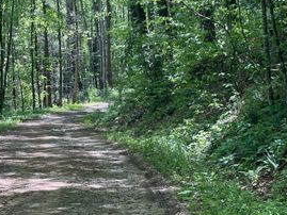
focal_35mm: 119
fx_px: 987
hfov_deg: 16.3
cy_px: 101
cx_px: 34
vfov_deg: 12.5
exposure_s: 1/121
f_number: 2.2
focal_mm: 7.5
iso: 40
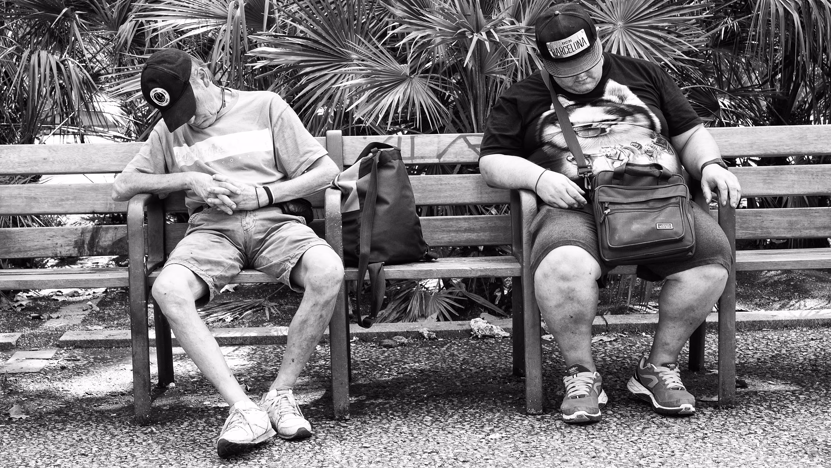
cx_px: 415
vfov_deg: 14.6
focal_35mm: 83
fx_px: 1829
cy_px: 209
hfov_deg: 25.6
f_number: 5.6
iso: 250
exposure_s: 1/100
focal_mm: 38
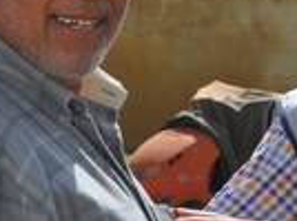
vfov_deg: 5.1
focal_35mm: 290
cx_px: 499
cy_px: 154
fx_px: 2484
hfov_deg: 6.7
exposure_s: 1/400
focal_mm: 42
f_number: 10
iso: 200
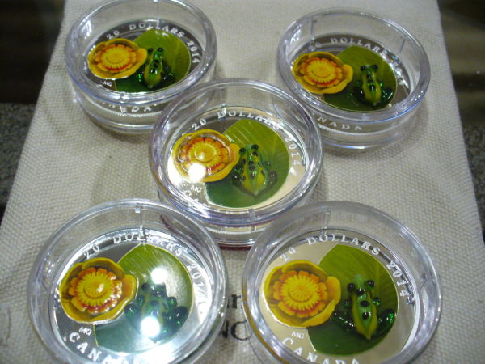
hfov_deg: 50.1
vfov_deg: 38.7
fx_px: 518
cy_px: 182
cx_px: 242
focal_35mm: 37
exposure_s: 1/8
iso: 200
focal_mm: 6.1
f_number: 2.8
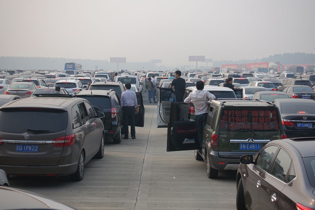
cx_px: 158
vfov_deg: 19.5
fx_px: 613
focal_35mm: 70
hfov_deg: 28.8
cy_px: 105
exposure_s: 1/640
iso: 125
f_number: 4
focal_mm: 25.7
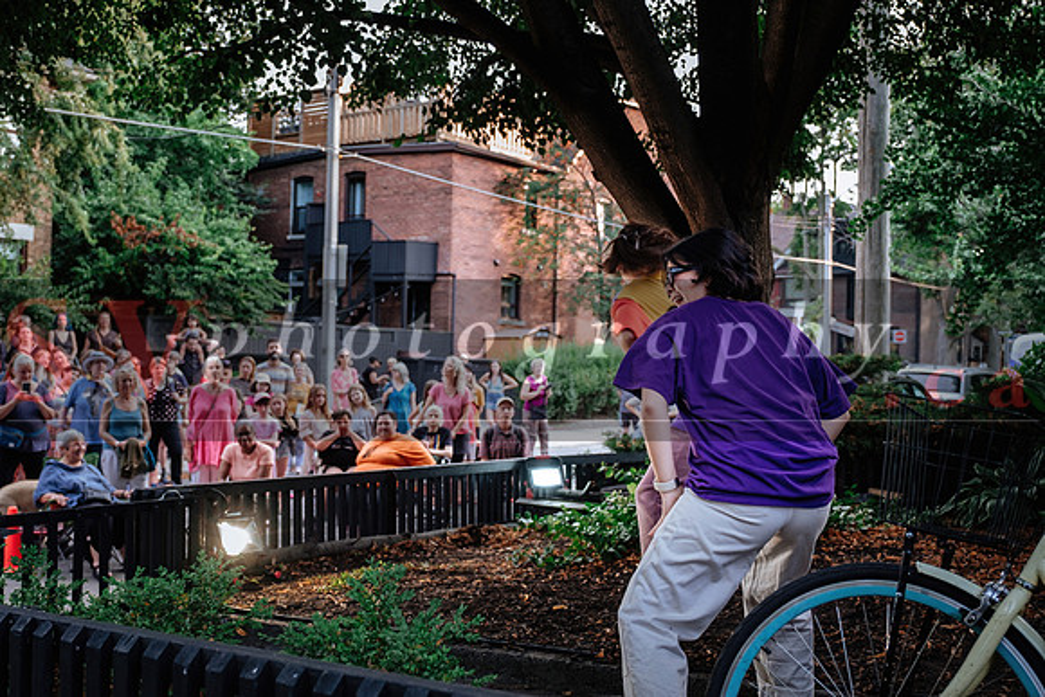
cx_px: 522
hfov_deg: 48.4
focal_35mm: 40
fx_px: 1161
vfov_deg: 33.4
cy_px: 348
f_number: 2.8
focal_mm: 26.6
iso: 400
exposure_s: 1/125
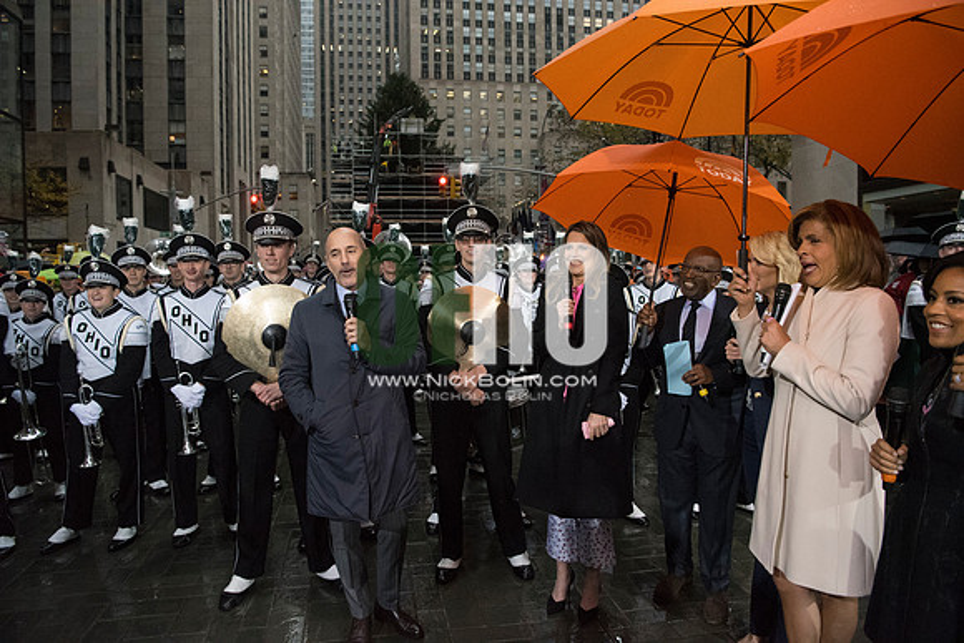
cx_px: 482
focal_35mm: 24
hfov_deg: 73.7
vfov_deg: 53.2
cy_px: 322
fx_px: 643
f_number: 4
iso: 10000
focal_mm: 24
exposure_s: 1/2500
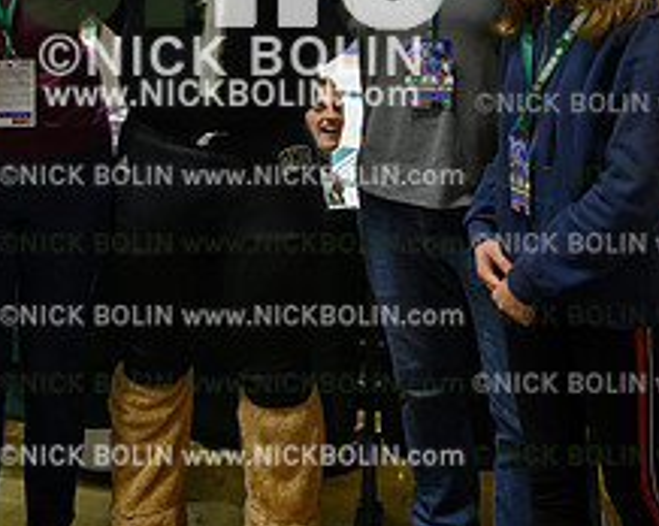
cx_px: 230
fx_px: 1169
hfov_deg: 31.3
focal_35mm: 60
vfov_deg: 23.9
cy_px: -35
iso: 2000
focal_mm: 24
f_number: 4
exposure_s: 1/50
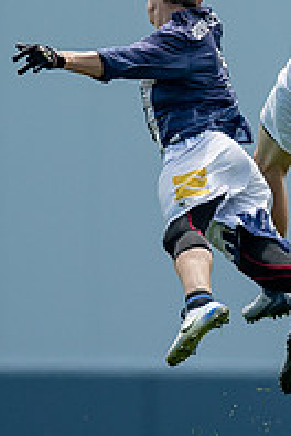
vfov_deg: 1.0
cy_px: 53
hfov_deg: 0.6
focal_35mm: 2150
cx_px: 381
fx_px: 26067
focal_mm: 300
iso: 140
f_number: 2.8
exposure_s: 1/3200
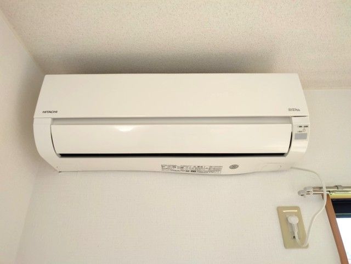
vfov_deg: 54.9
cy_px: 132
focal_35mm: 25
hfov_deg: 69.4
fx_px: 253
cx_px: 176
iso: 85
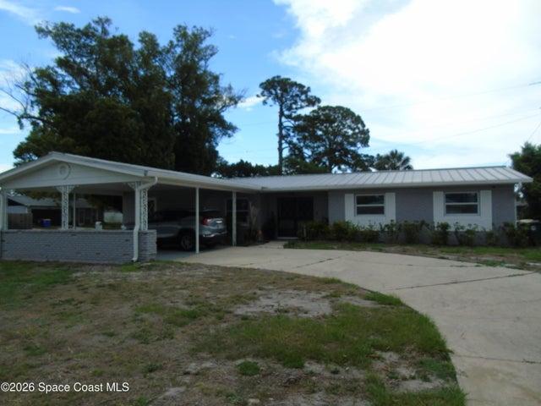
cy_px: 203
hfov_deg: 69.4
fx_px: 391
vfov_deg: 54.9
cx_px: 270
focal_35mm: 25
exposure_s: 1/400
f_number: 3.4
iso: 80
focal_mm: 4.4
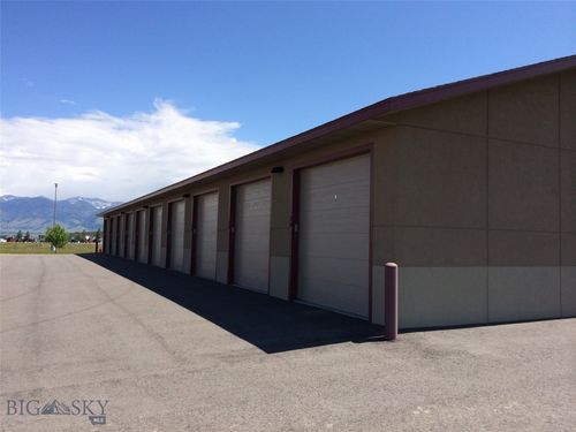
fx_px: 499
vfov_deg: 46.8
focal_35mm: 30
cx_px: 288
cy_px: 216
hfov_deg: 60.0
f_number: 2.2
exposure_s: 1/2160
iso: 40
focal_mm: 4.12
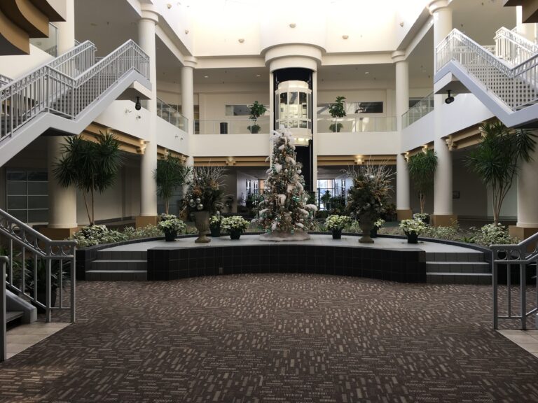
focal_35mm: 29
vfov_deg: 48.2
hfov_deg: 61.7
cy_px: 202
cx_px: 269
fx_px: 451
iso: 25
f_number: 2.2
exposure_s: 1/40
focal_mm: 4.15
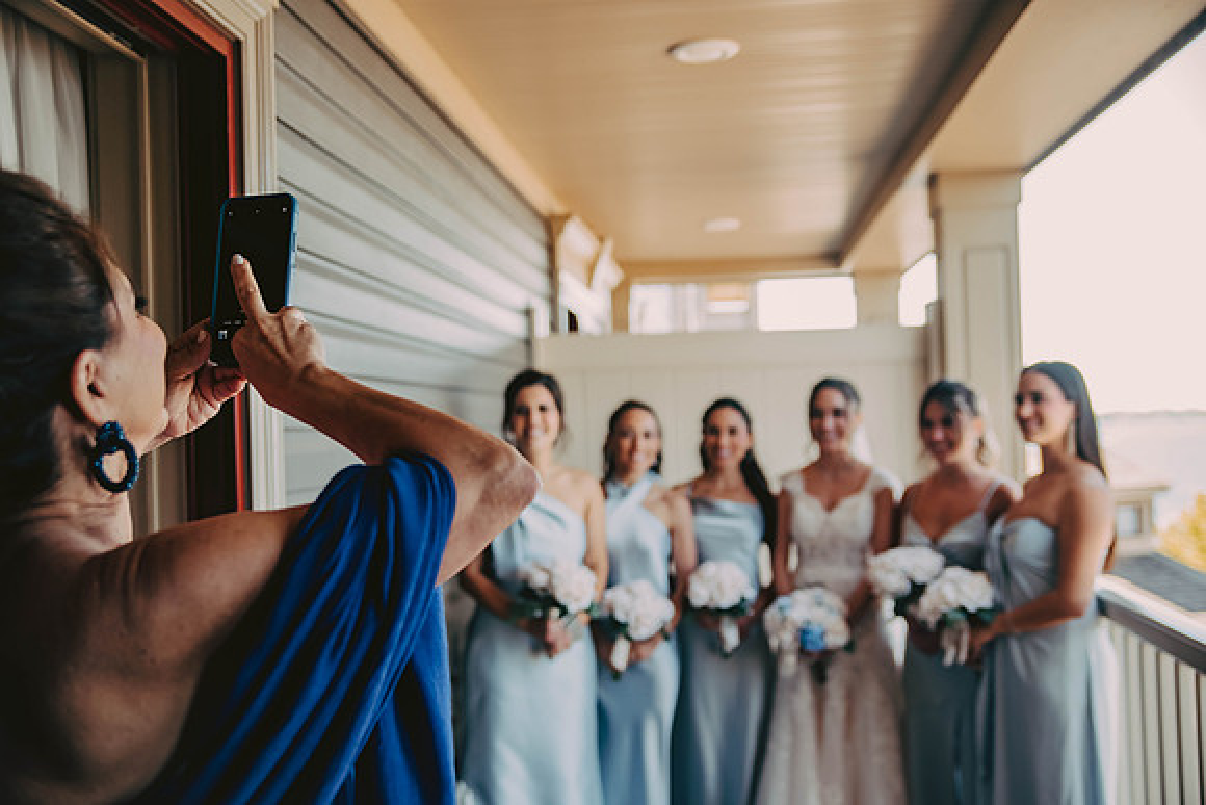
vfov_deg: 36.9
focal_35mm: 36
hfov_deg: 53.1
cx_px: 603
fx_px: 1206
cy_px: 402
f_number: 2.8
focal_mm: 36
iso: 800
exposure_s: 1/800
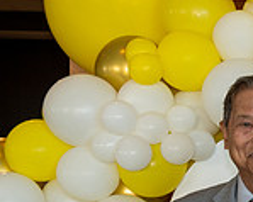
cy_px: 178
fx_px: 846
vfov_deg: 13.5
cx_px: 479
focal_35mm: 113
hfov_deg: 14.6
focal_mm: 31
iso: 1000
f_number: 5.6
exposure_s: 1/125
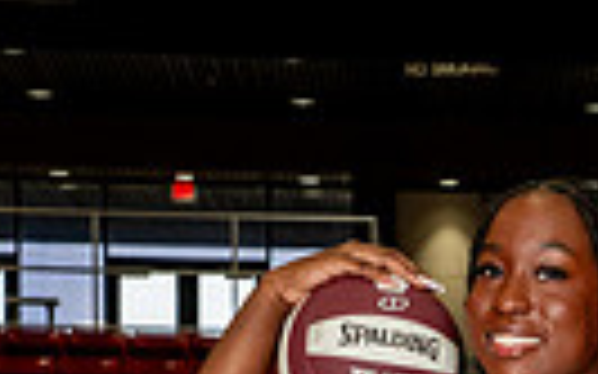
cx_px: 567
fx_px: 3095
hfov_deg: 11.0
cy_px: 924
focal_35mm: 190
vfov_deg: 6.5
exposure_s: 1/200
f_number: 7.1
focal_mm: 55
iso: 800
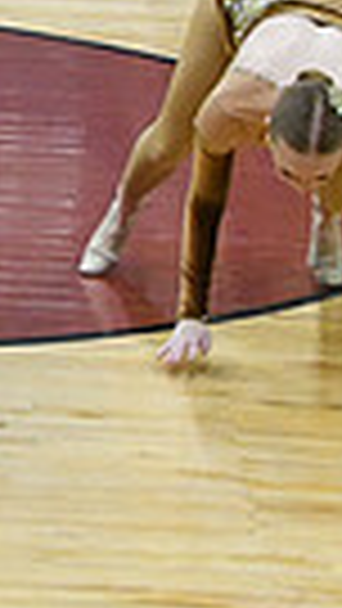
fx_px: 7637
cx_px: -896
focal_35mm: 474
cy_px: -128
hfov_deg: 2.5
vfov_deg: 4.5
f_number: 4
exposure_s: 1/400
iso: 5000
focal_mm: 70
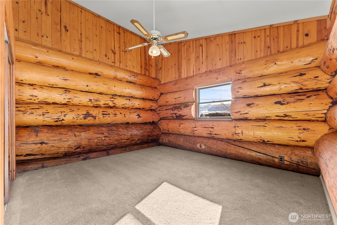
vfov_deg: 81.3
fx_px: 131
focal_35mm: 14
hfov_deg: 104.2
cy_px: 112
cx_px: 168
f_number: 3.5
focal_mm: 14
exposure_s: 1/50
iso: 400
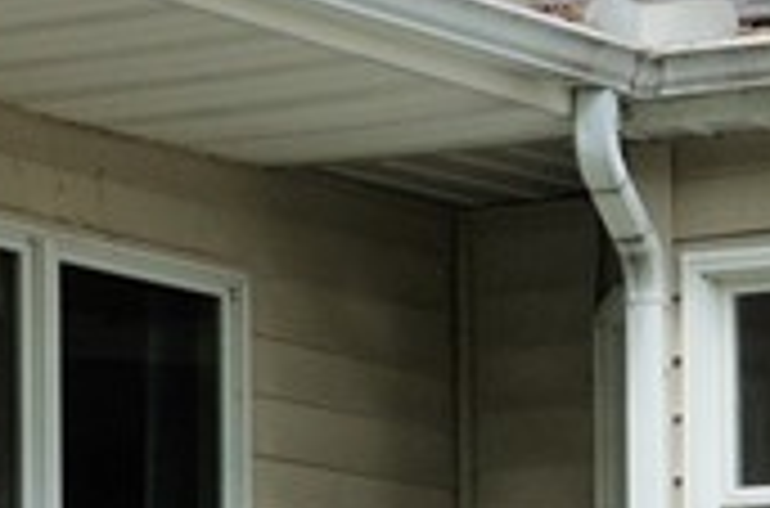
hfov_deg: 6.7
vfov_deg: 4.4
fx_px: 6527
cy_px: 1178
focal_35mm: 306
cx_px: 797
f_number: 8
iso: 400
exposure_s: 1/200
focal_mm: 32
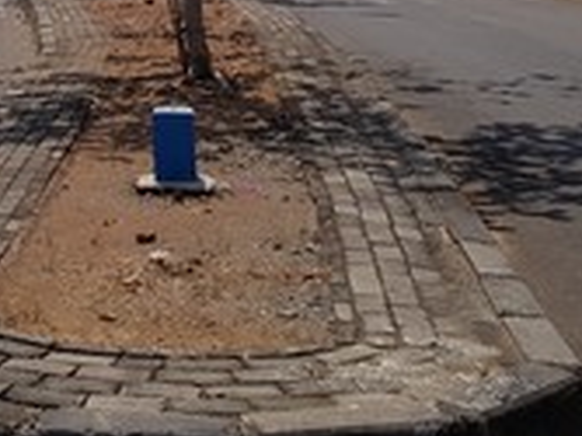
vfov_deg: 15.2
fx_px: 1529
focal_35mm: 91
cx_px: -44
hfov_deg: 20.6
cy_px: -183
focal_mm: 4.3
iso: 40
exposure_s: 1/4008
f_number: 1.7
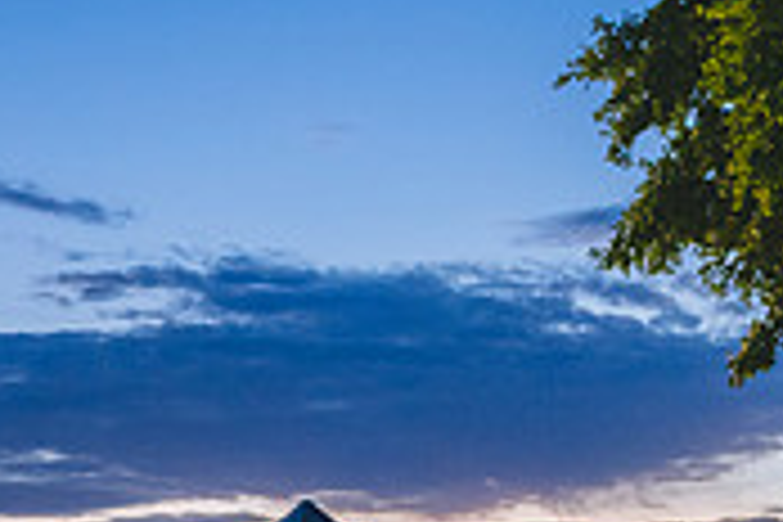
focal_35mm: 80
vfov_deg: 16.4
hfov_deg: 24.4
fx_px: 1740
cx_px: 27
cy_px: 628
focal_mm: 24
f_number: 3.5
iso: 2500
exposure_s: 1/60
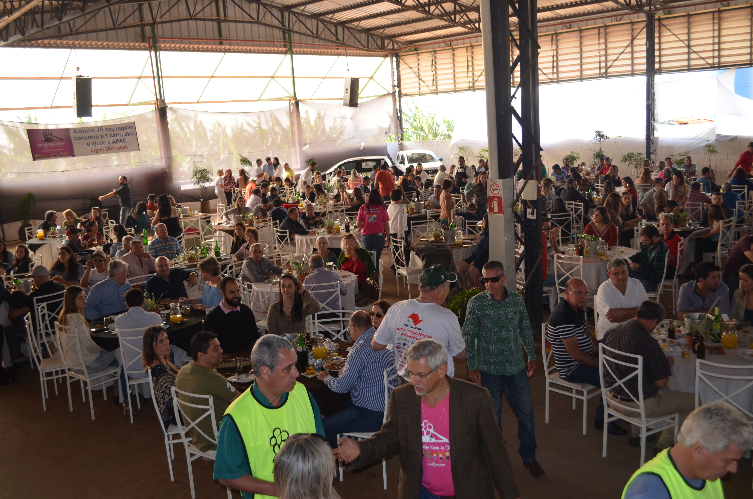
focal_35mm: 33
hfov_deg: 57.3
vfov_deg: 39.8
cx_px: 376
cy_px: 250
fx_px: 689
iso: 280
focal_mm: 22
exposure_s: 1/125
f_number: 4
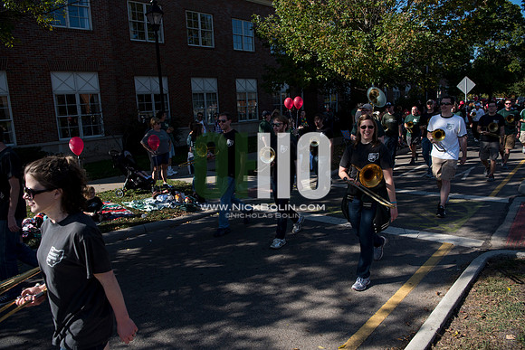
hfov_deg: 73.7
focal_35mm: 24
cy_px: 175
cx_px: 262
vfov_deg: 53.2
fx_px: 350
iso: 250
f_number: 4.5
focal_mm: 24
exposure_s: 1/1600
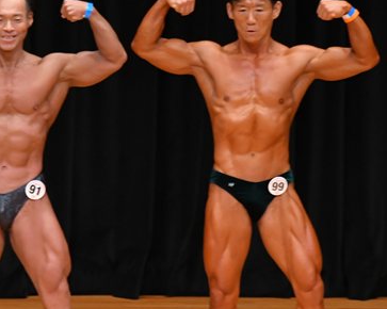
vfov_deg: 2.9
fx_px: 6193
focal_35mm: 541
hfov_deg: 3.6
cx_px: 122
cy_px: 188
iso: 3200
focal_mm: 180
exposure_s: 1/400
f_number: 5.6
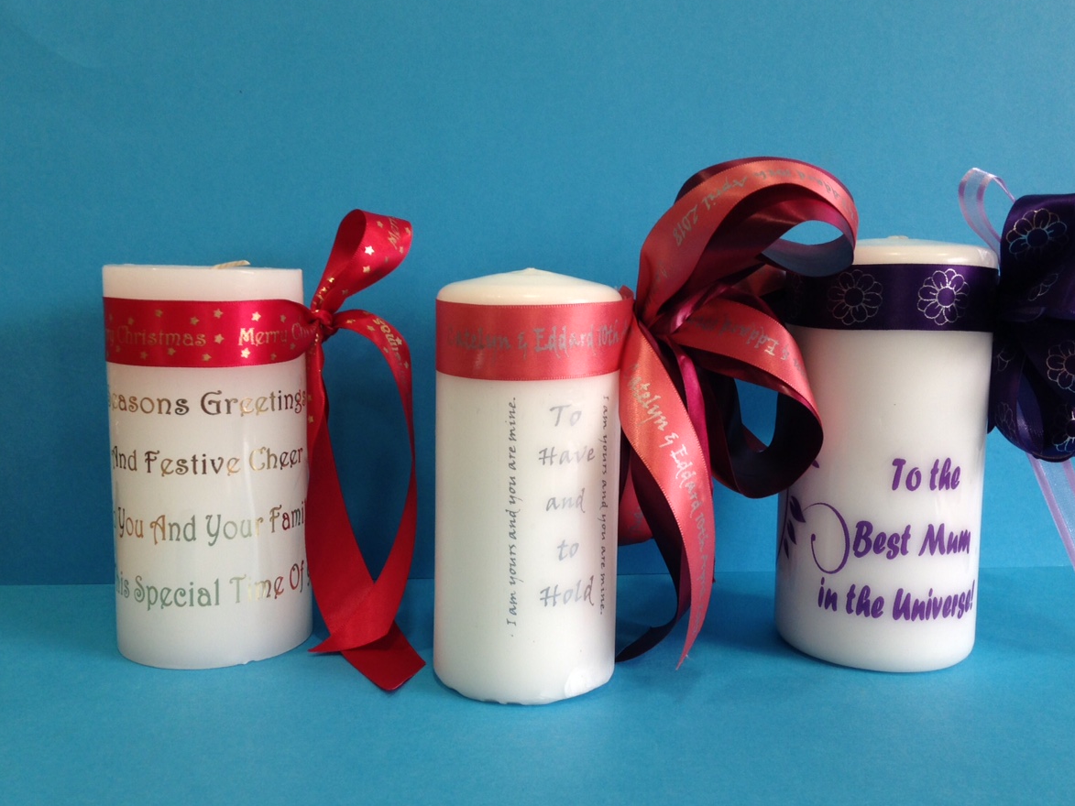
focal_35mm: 36
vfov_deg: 39.7
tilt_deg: -8.8
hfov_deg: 51.3
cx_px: 571
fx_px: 1118
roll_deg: -0.4
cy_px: 397
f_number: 2.4
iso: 50
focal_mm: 4.12
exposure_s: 1/25
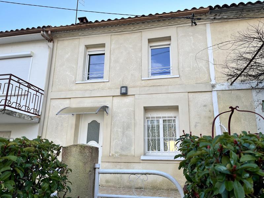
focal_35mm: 26
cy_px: 99
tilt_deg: +18.1
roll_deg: -1.0
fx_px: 198
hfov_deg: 67.3
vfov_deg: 53.1
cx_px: 132
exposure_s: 1/615
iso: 50
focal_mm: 5.1
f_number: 1.6
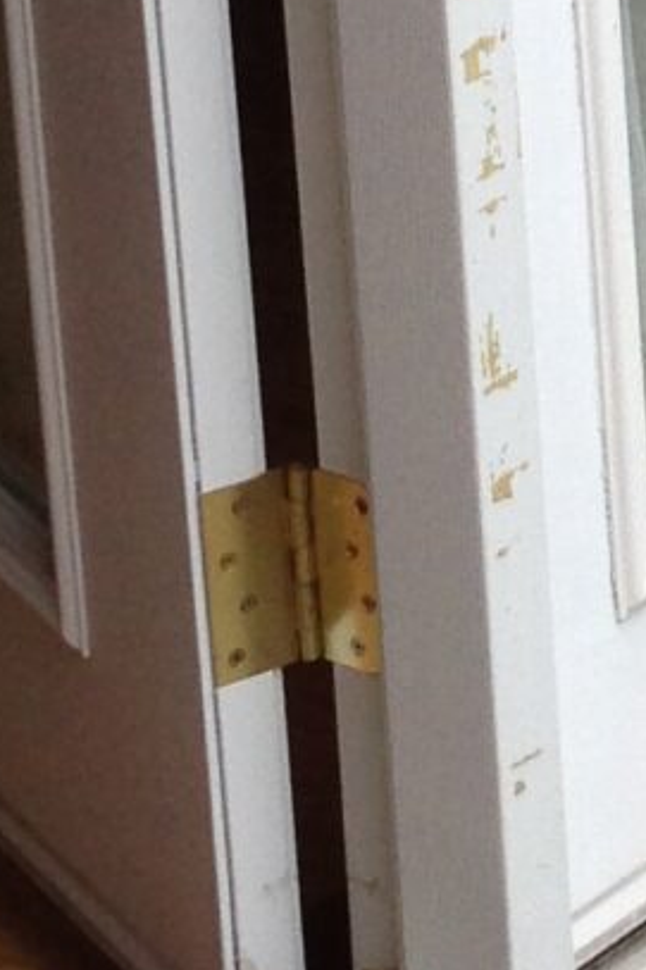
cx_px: 1166
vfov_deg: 9.2
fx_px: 5818
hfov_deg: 6.2
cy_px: -572
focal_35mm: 216
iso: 64
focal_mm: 4.12
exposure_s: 1/704
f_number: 2.4
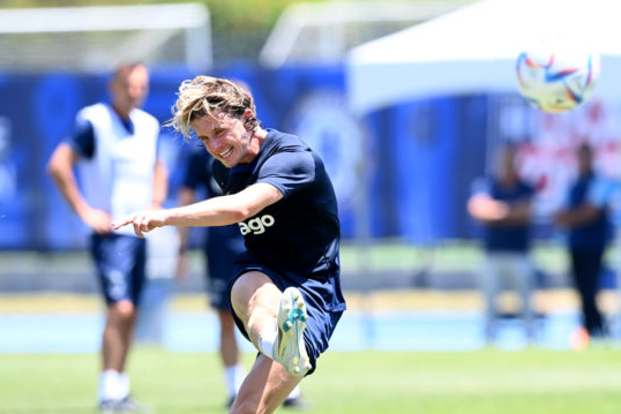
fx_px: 9852
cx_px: 326
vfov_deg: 2.4
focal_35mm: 571
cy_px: 278
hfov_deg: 3.6
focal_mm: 400
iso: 640
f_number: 4
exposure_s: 1/1600
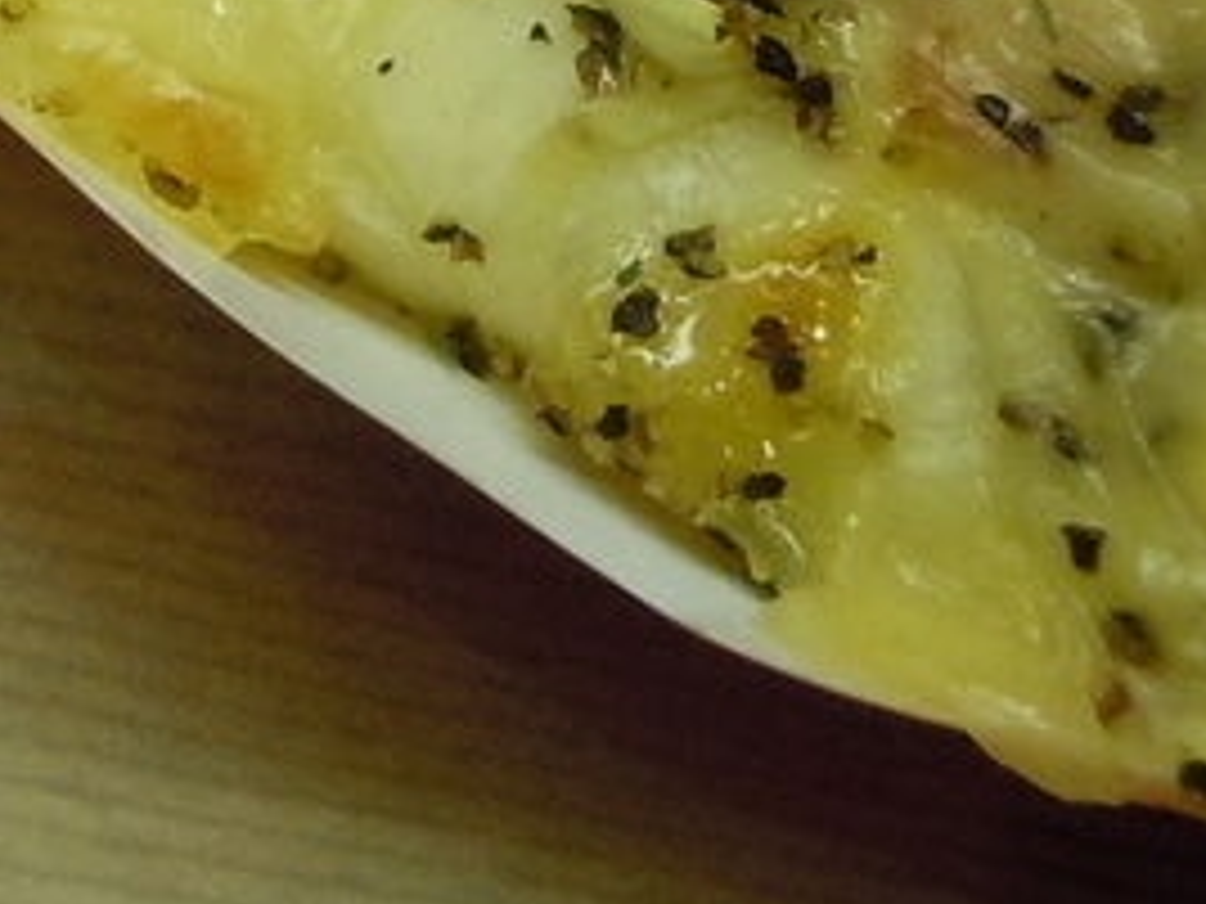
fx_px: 5156
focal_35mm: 148
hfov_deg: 12.7
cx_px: -544
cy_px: -1061
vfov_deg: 9.2
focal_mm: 5.9
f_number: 4
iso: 320
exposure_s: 1/125
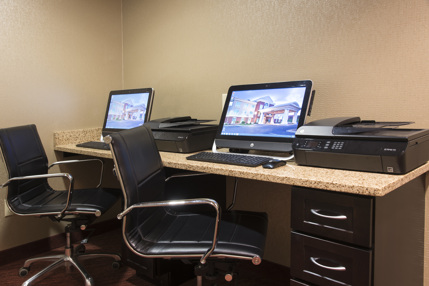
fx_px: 381
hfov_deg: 58.7
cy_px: 143
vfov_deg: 41.1
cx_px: 214
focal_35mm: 32
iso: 100
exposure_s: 5
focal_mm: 32
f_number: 10
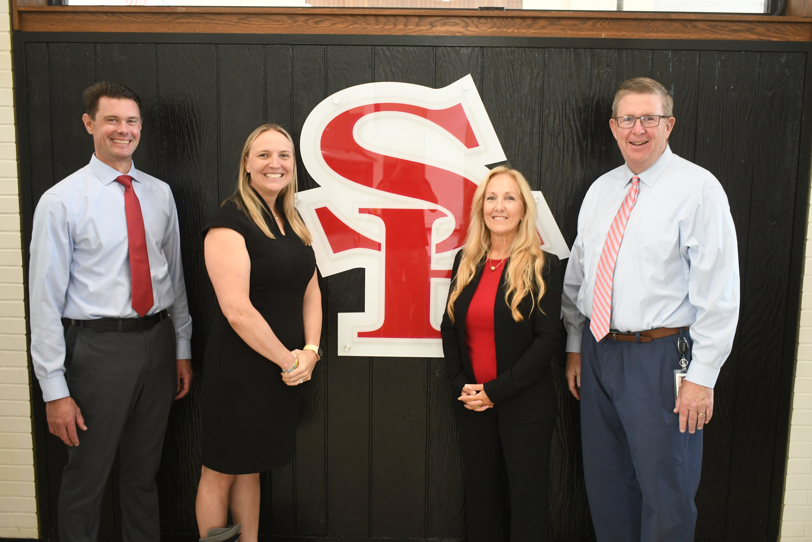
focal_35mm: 34
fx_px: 767
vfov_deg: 38.9
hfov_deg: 55.8
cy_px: 271
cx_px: 406
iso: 1250
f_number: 4
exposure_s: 1/80
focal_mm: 23
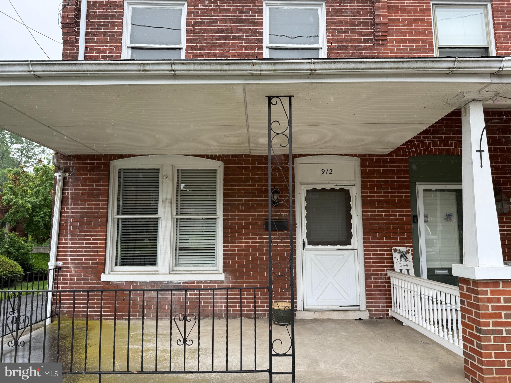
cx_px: 256
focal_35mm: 24
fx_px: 354
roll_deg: -0.7
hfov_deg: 71.6
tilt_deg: +5.9
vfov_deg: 56.8
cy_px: 192
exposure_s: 1/689
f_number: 1.78
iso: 80
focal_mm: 6.76
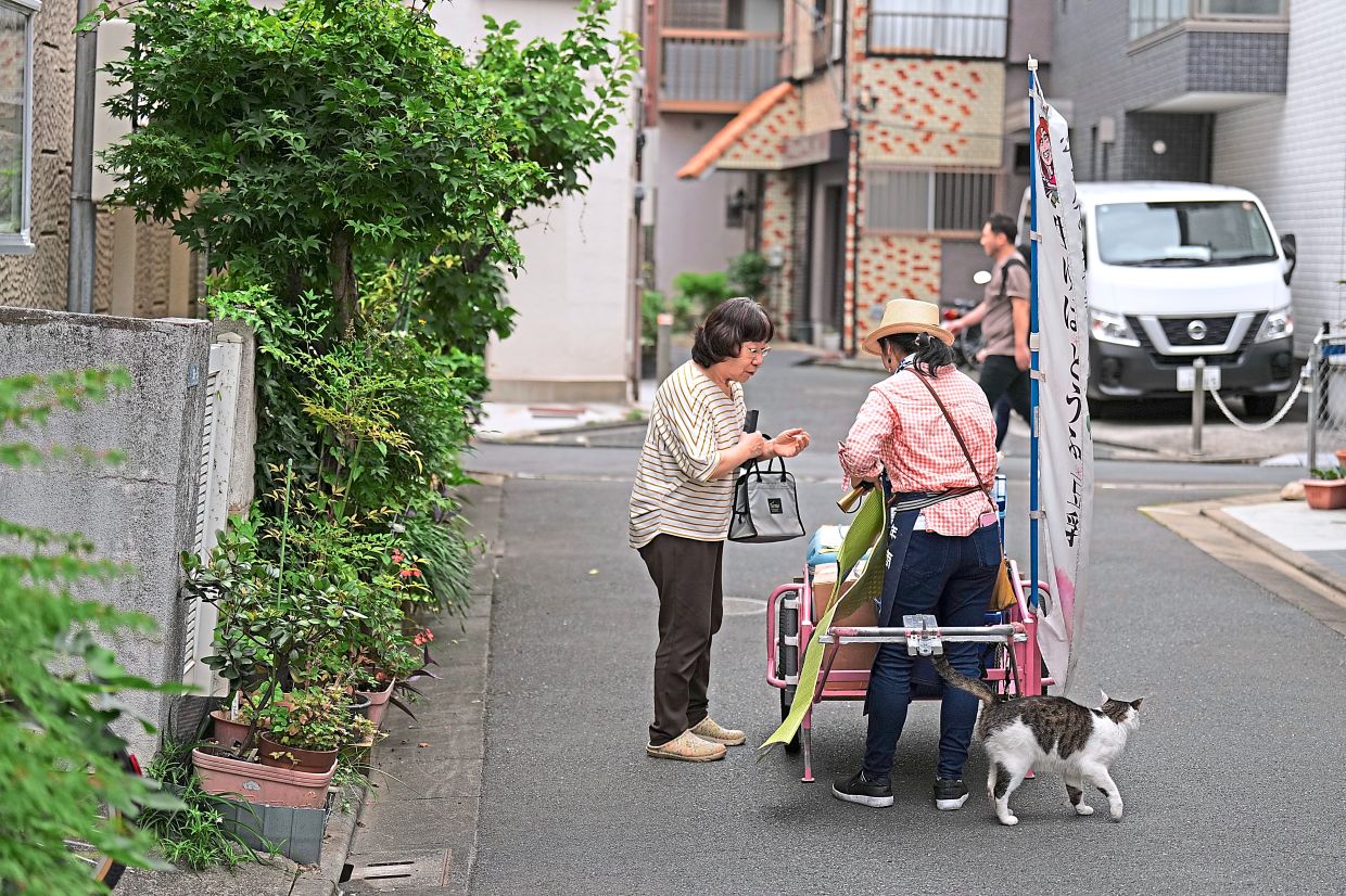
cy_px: 448
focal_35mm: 76
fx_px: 2841
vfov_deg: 17.9
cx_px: 673
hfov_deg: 26.7
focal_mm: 76
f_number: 2.8
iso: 800
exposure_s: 1/2000
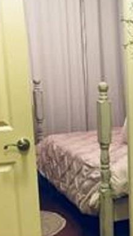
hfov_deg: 16.8
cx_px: 156
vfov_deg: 30.1
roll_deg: +1.1
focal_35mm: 69
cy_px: 177
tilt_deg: -12.5
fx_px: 433
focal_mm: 4.15
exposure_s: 1/10
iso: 125
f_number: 2.2
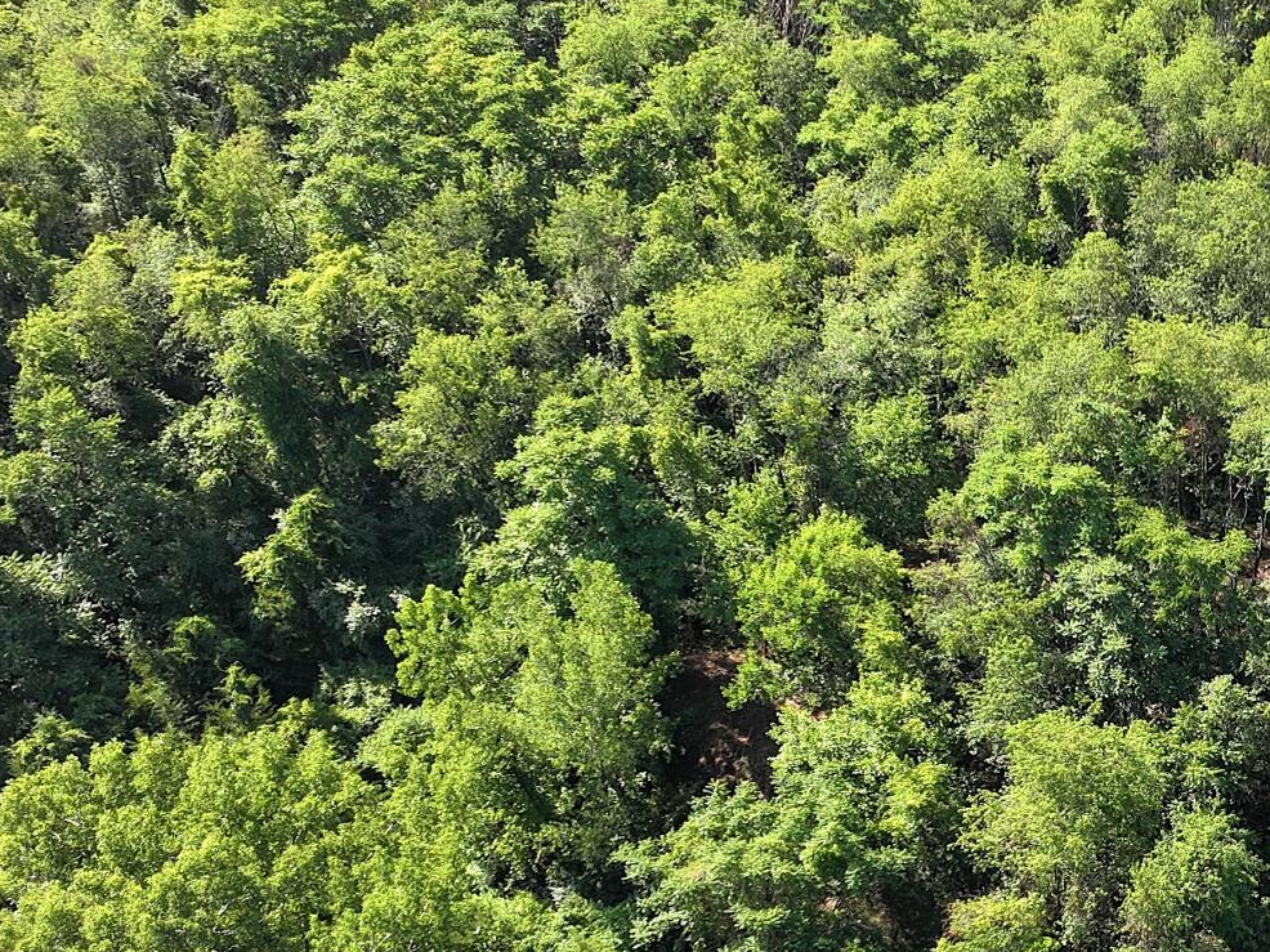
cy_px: 797
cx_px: 1296
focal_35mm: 73
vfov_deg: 19.9
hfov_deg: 25.3
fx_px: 2678
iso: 100
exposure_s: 1/800
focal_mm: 12.29
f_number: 2.8
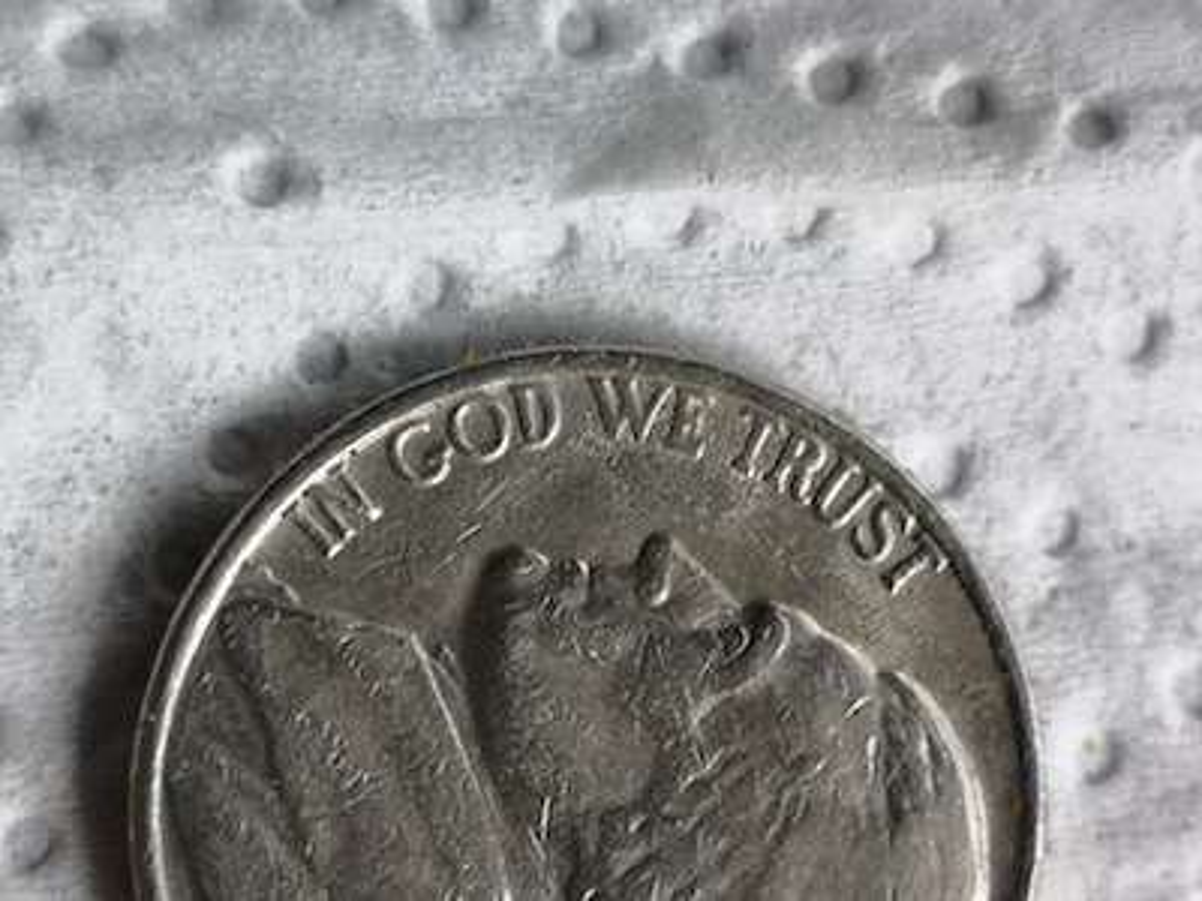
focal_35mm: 98
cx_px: 601
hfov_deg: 20.0
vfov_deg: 15.1
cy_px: 450
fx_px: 3403
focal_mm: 5.58
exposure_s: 1/355
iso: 50
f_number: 1.8
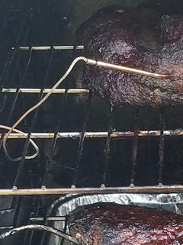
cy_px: 285
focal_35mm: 73
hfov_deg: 18.7
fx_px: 516
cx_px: 238
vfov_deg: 24.5
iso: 100
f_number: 1.7
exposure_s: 1/120
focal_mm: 4.2
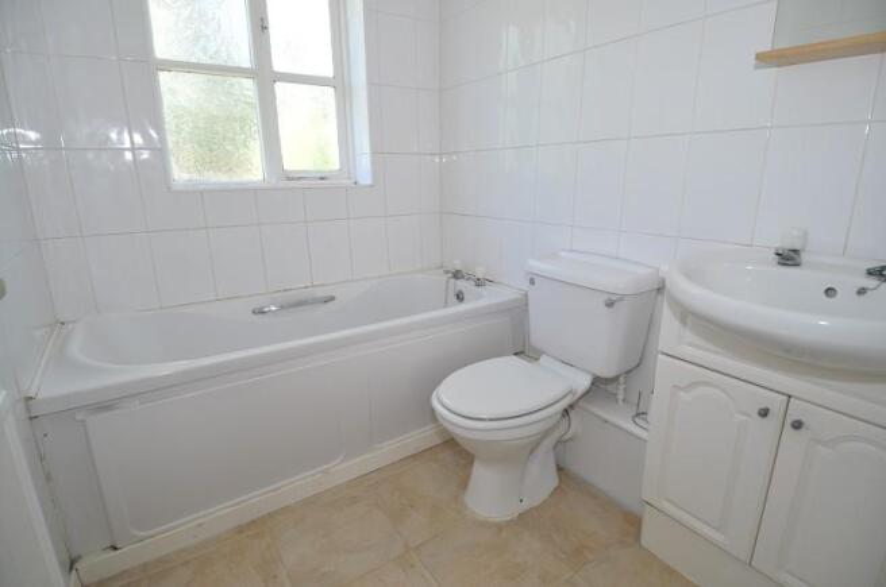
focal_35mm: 18
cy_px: 294
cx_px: 443
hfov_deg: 90.1
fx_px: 442
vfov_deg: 67.2
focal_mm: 12
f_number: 4.5
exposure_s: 1/80
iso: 400
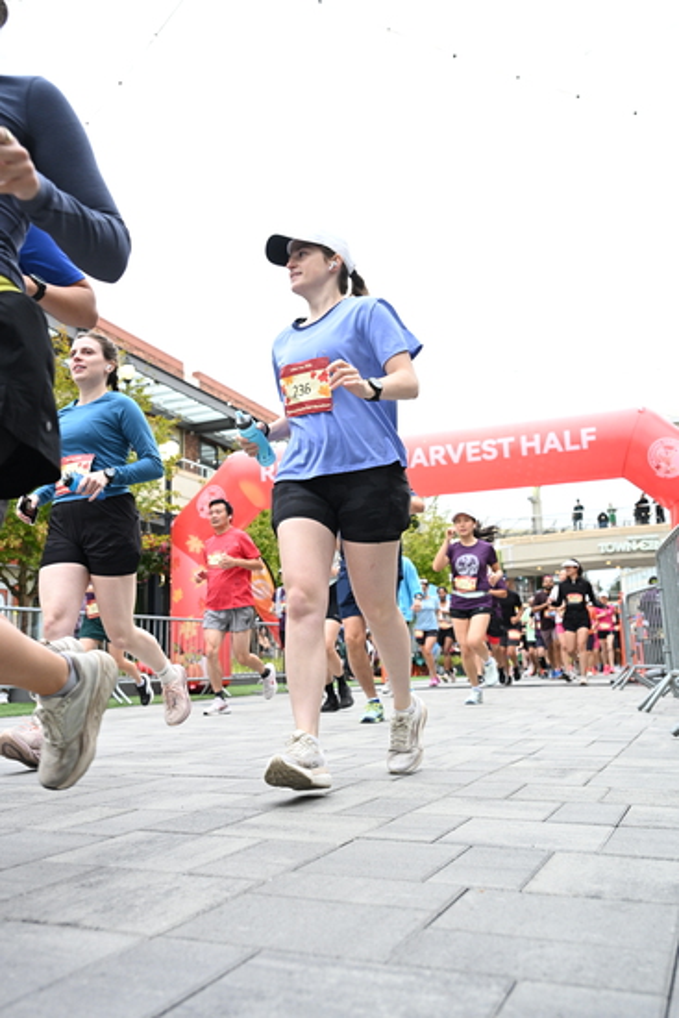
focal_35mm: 31
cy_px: 509
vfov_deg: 60.3
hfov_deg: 42.3
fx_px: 876
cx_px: 340
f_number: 4
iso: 2000
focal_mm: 31
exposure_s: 1/640
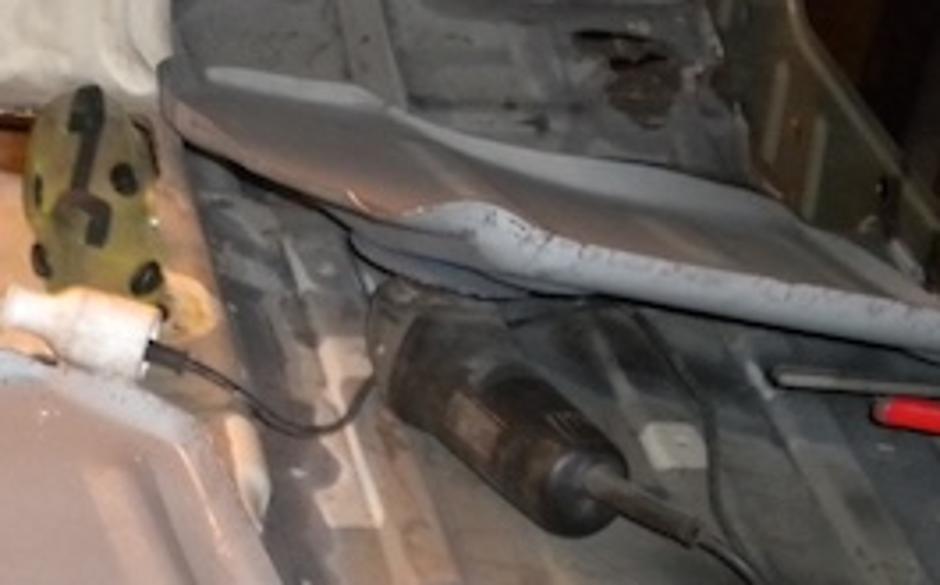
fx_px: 3199
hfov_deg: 16.2
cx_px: -85
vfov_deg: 10.4
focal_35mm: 125
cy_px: 220
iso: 400
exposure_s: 1/30
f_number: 3.9
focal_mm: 9.3
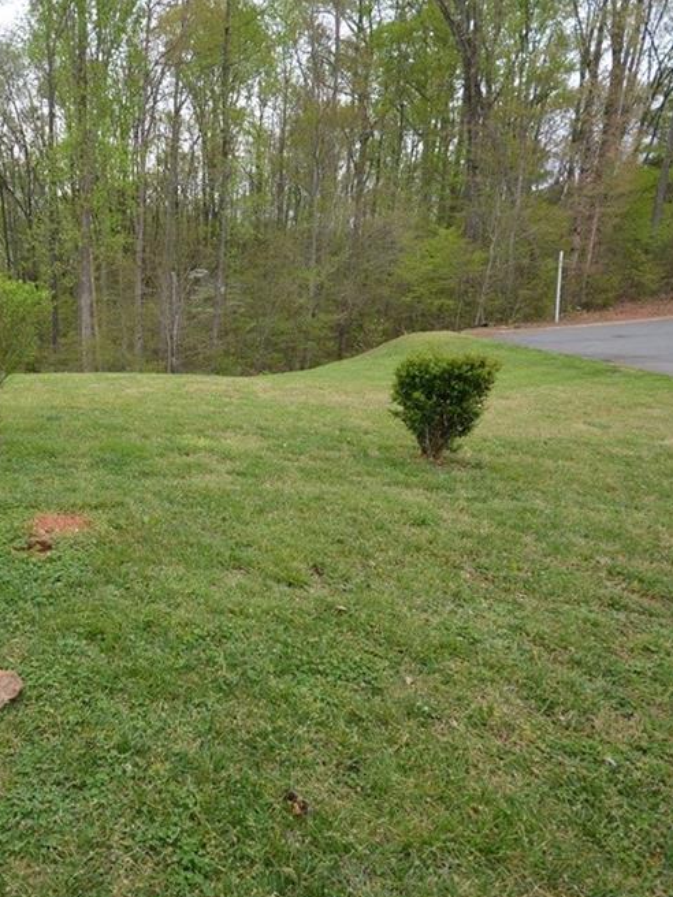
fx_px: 642
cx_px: 122
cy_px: 442
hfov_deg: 51.4
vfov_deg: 69.9
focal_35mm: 25
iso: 100
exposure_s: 1/60
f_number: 5.6
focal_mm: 11
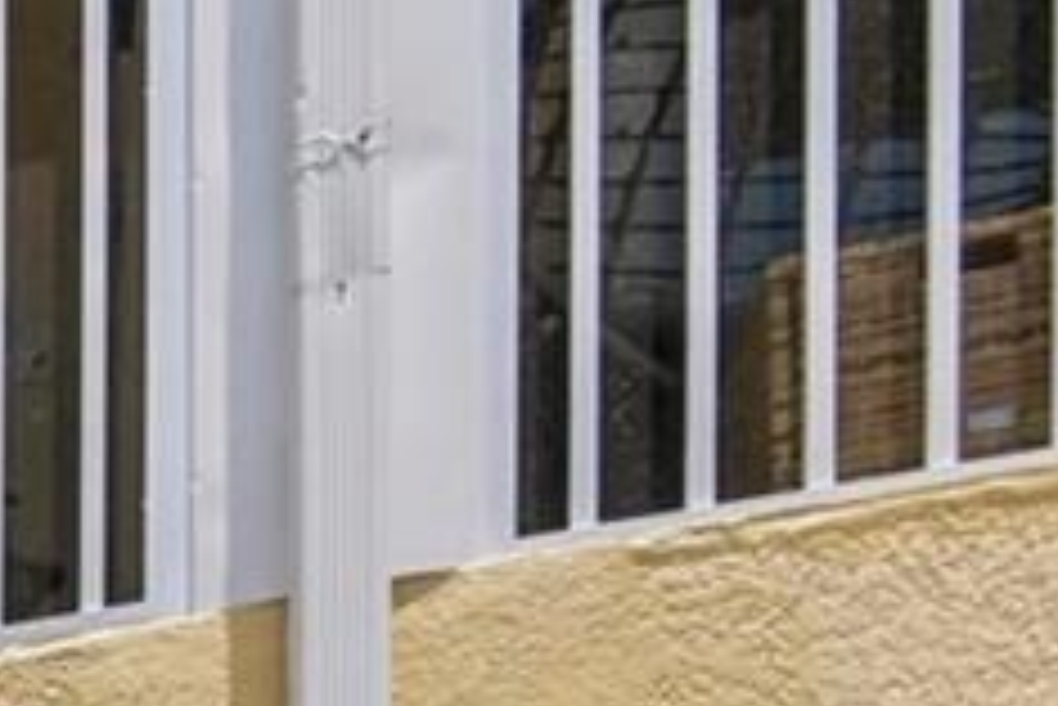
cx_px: -1949
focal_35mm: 109
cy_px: 2028
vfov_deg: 9.9
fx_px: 3205
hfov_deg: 11.9
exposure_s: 1/1600
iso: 400
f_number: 8
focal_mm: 16
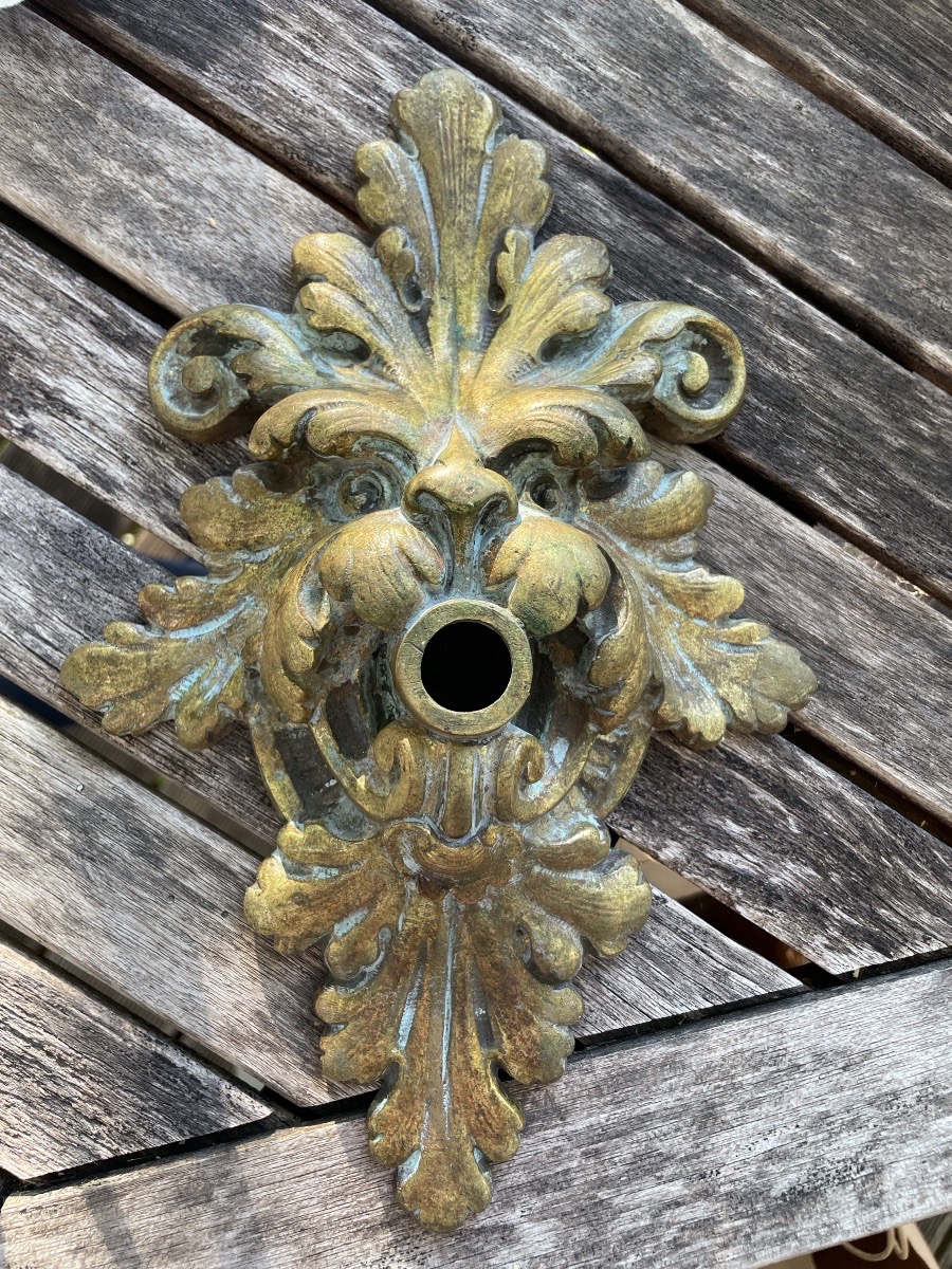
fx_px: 953
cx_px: 476
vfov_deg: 67.3
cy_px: 634
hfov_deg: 53.1
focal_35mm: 26
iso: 40
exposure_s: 1/121
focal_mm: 4.2
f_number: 1.6
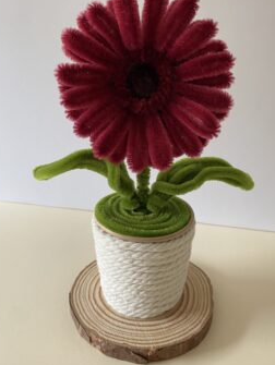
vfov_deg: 58.3
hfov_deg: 45.5
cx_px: 147
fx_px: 328
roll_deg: -0.4
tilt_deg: -21.1
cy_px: 171
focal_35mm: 31
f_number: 1.8
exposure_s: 1/74
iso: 125
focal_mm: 4.25
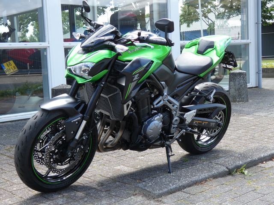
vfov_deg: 26.6
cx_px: 137
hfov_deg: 34.9
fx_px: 435
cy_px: 102
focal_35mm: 55
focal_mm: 9.9
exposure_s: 1/100
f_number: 4
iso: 80
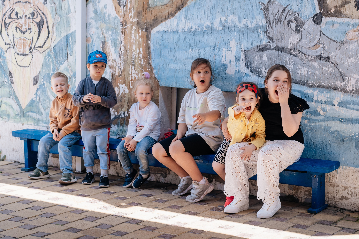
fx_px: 768
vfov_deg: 17.7
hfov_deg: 26.3
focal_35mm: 77
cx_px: 180
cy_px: 120
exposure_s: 1/1250
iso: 800
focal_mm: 77
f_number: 4.5
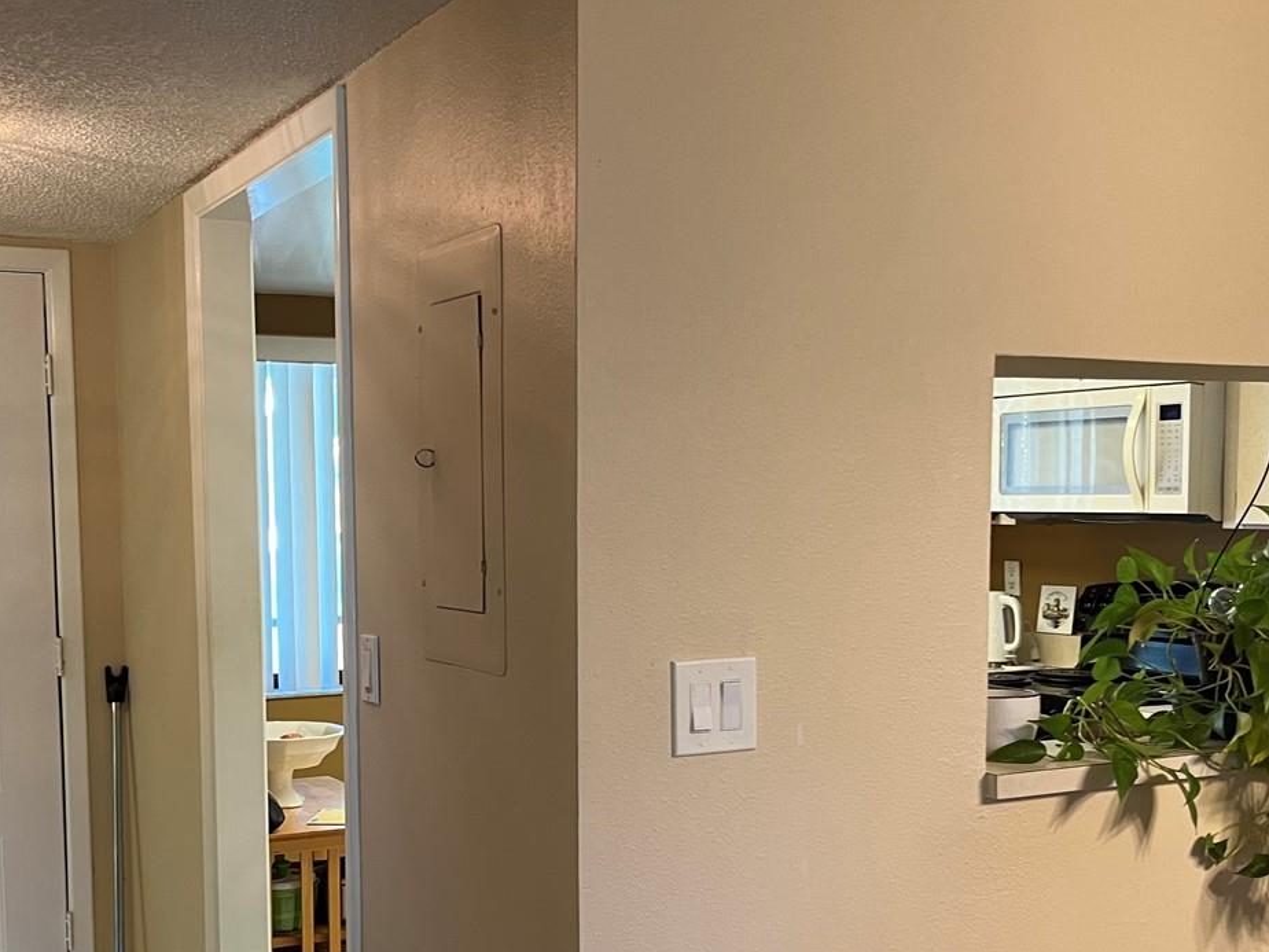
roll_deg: +0.1
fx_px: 1650
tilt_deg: -4.6
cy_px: 625
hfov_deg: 42.0
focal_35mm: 45
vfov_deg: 32.0
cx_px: 547
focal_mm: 5.1
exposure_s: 1/60
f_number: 1.6
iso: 125
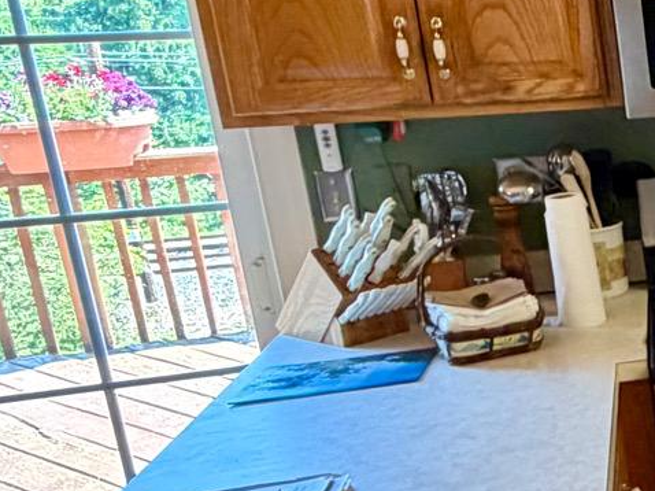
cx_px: 1183
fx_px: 1135
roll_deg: +1.0
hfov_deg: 21.2
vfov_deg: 24.4
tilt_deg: -11.9
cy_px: 232
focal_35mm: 60
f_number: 2.2
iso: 250
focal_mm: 2.22
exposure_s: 1/60
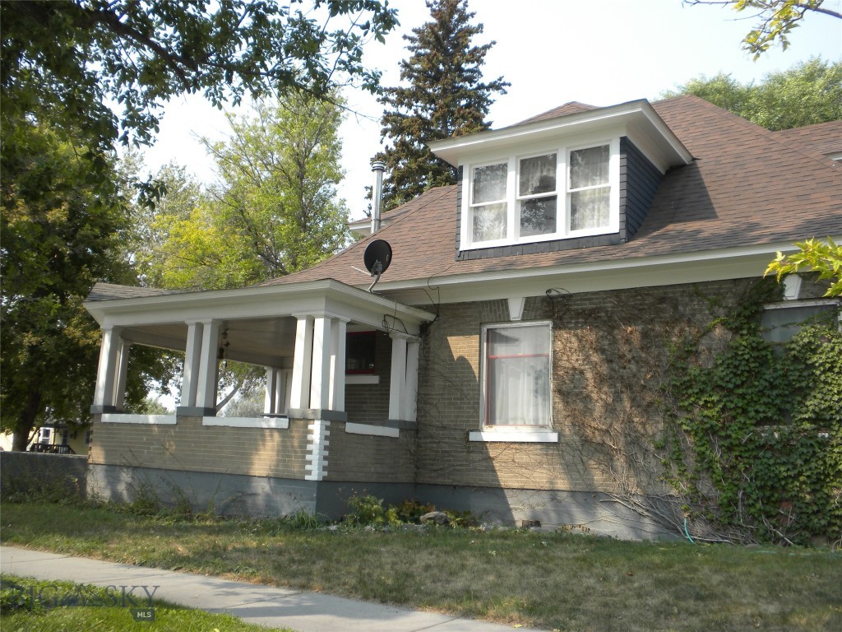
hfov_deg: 50.1
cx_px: 421
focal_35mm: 37
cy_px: 316
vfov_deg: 38.7
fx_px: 900
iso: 64
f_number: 3.5
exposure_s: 1/388
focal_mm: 6.6
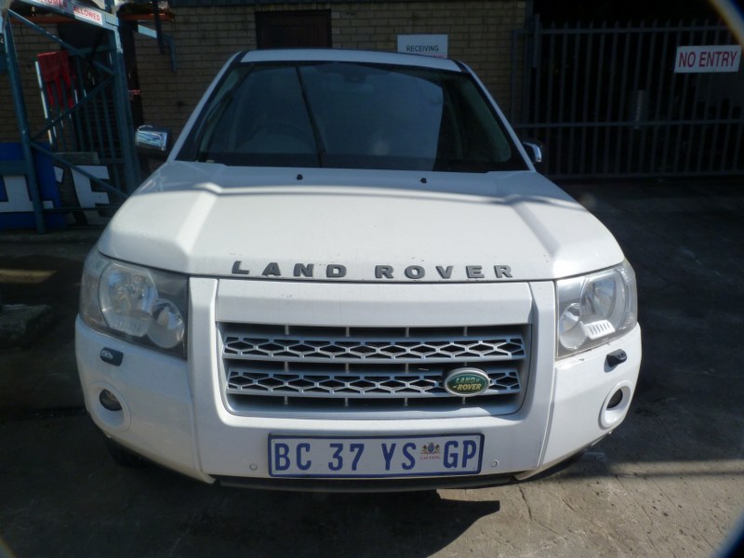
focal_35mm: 25
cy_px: 279
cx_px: 372
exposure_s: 1/400
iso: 125
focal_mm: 4.5
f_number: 5.6
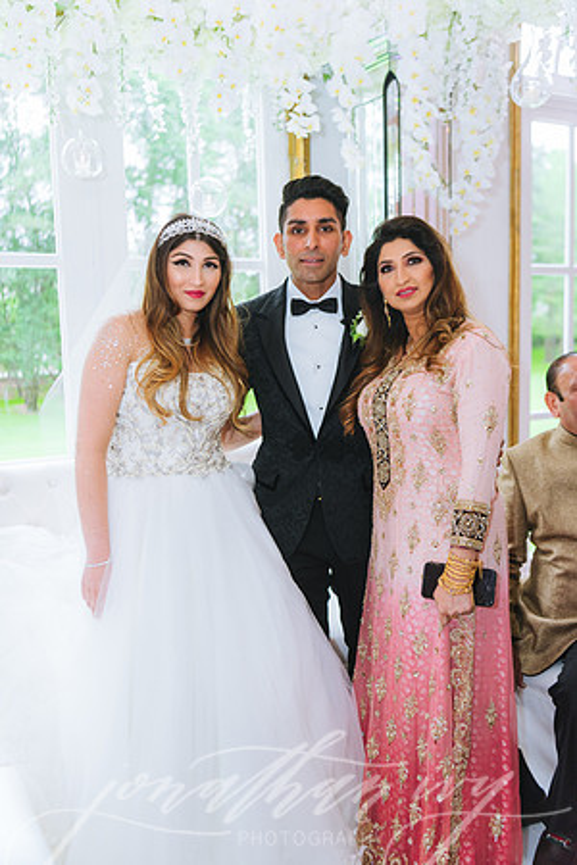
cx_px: 288
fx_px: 841
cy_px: 432
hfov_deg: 37.9
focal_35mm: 35
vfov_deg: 54.4
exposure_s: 1/200
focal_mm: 35
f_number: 2.8
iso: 800
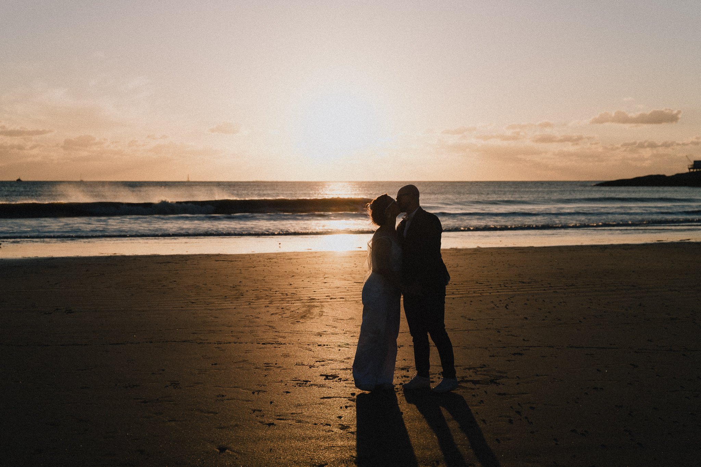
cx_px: 350
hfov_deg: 35.7
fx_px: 1089
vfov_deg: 24.2
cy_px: 234
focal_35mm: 56
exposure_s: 1/1600
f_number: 3.5
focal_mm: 55
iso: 80
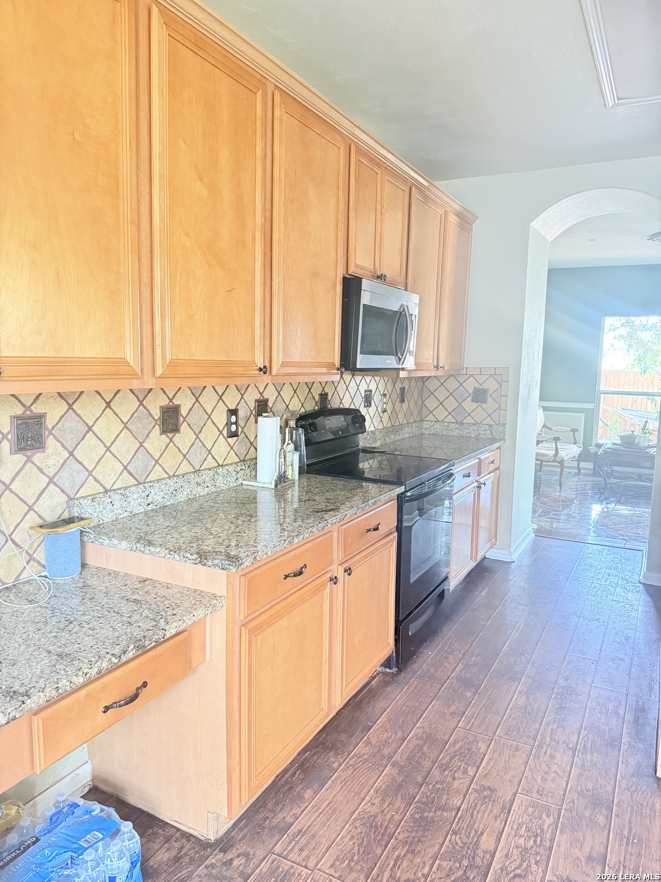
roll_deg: -1.8
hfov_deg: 56.8
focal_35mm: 24
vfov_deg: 71.6
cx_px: 330
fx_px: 611
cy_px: 441
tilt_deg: -6.8
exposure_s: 1/49
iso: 800
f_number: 1.78
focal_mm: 6.76
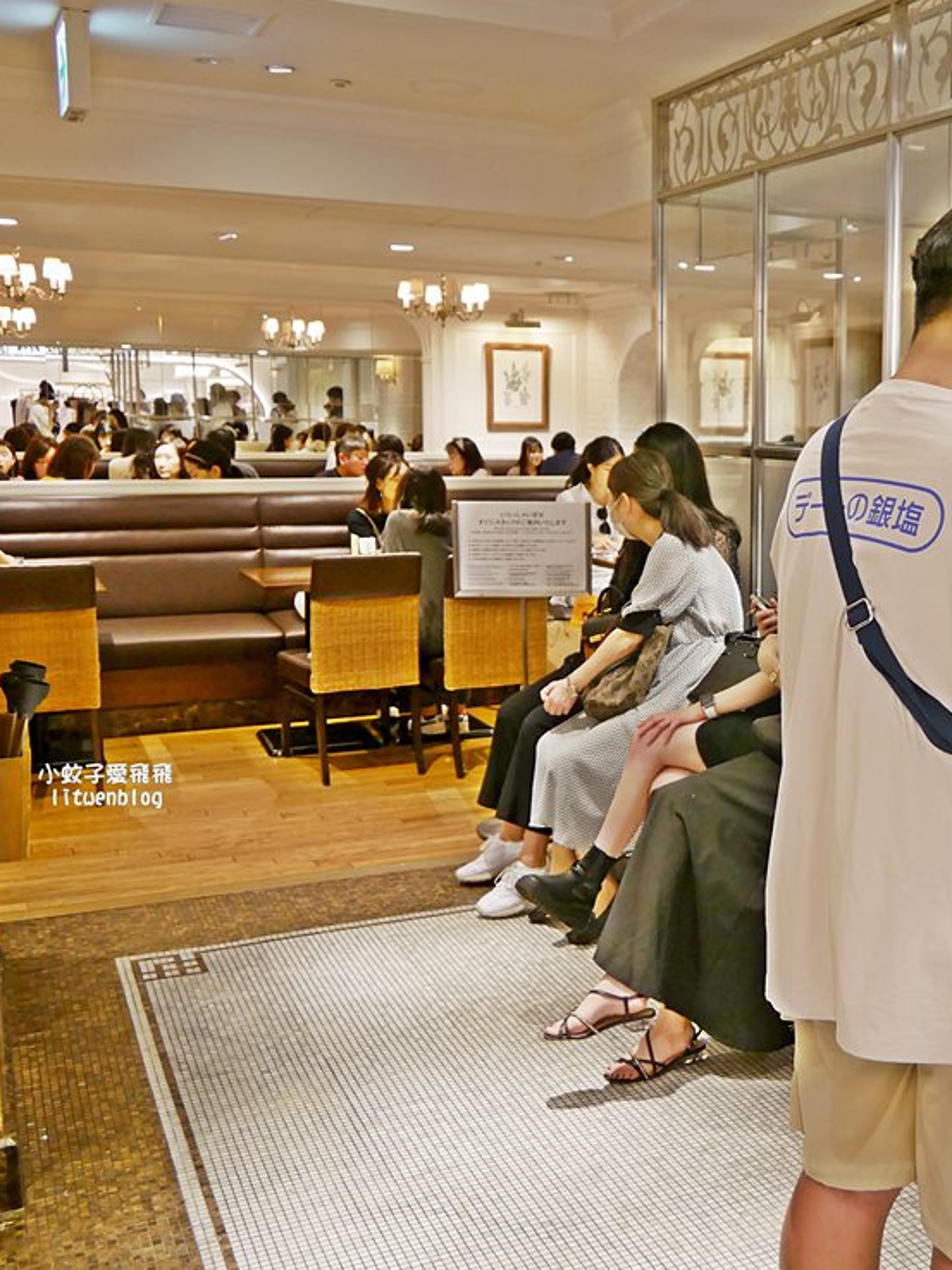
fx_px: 1393
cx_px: 813
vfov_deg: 49.0
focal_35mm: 38
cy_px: 628
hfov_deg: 36.0
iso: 400
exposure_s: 1/60
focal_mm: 14
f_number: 3.5
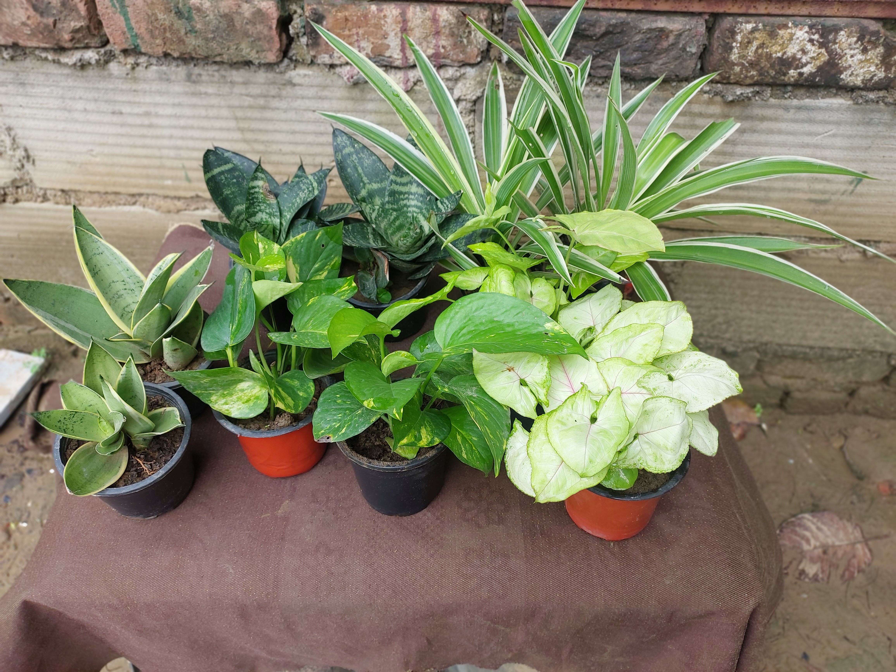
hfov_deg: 63.4
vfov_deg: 49.7
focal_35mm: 28
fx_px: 725
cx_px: 448
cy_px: 336
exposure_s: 1/164
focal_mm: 5.32
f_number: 1.8
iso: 20
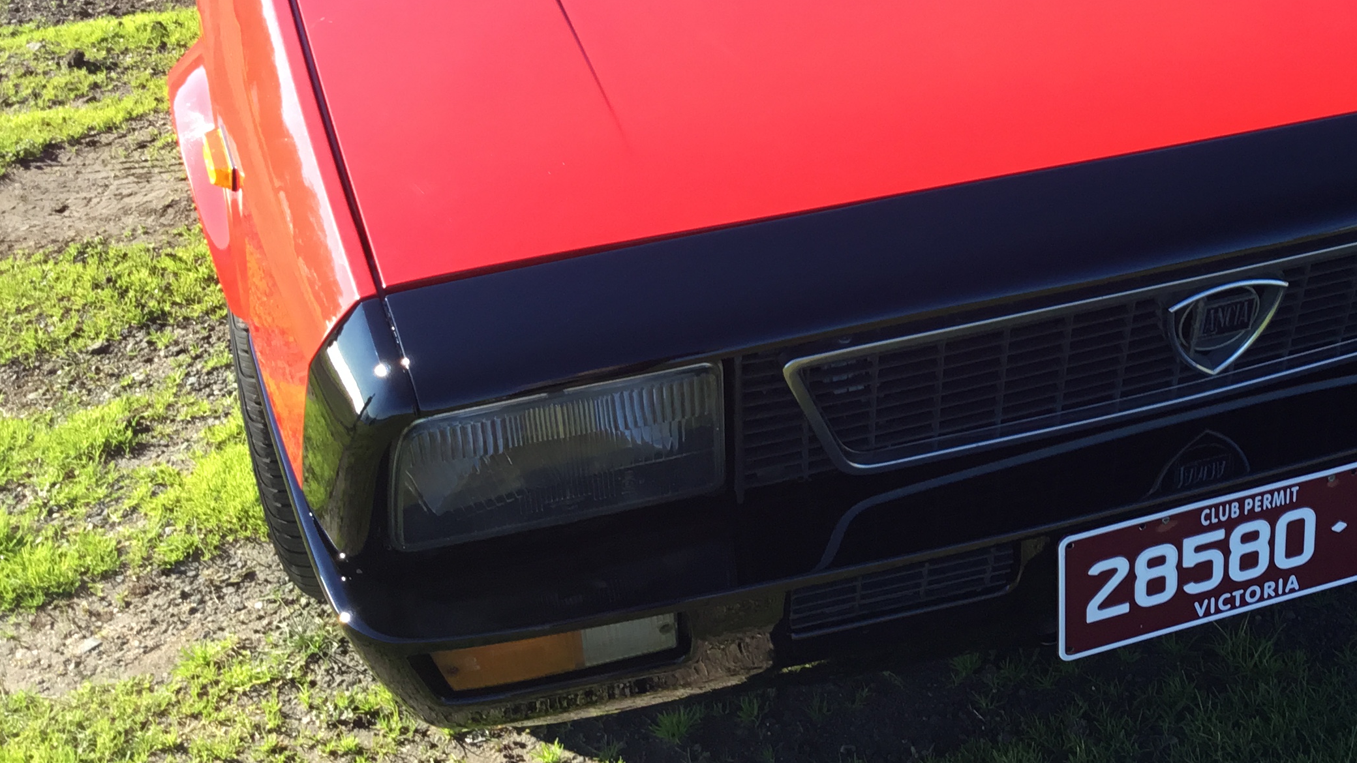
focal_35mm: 53
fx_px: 1907
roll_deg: -2.2
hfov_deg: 37.9
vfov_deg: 22.3
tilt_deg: -25.2
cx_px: 1058
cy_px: 128
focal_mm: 3.3
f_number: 2.4
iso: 25
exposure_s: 1/228
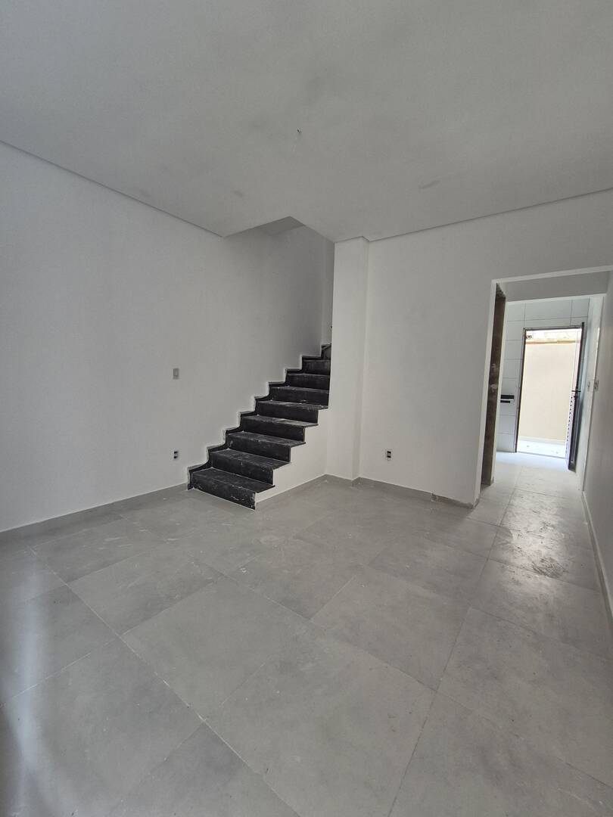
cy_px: 408
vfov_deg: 106.2
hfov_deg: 89.9
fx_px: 307
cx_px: 306
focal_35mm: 13
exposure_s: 1/60
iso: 250
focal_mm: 2.2
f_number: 2.2
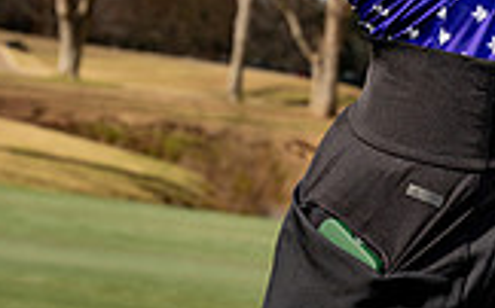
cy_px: -329
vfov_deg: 6.4
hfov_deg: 10.6
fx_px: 2669
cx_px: 391
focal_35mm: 198
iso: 100
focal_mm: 70
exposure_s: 1/250
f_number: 8
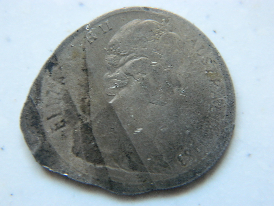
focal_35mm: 103
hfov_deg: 19.1
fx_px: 815
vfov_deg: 14.4
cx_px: 137
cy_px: 103
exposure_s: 1/13
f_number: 4.5
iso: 400
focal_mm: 18.6
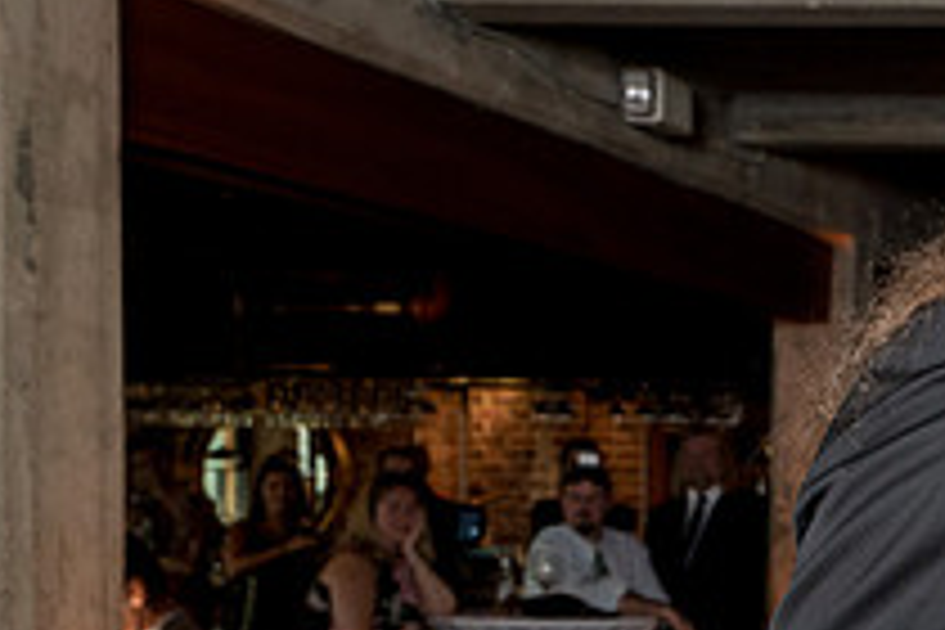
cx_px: 1326
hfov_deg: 20.3
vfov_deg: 15.2
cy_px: 554
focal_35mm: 89
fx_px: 2336
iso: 2000
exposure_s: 1/200
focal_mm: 29
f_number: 5.6
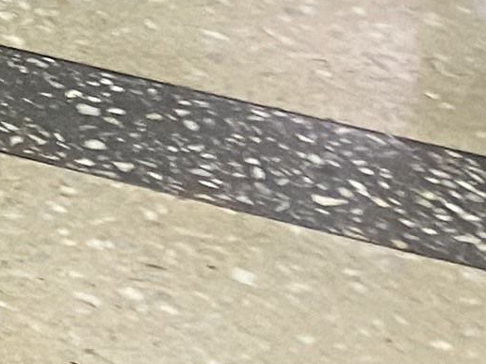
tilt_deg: -4.7
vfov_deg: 6.2
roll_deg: +0.3
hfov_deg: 7.5
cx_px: -1337
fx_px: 2850
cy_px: -1051
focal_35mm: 203
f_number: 1.8
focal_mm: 4.25
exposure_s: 1/50
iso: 160
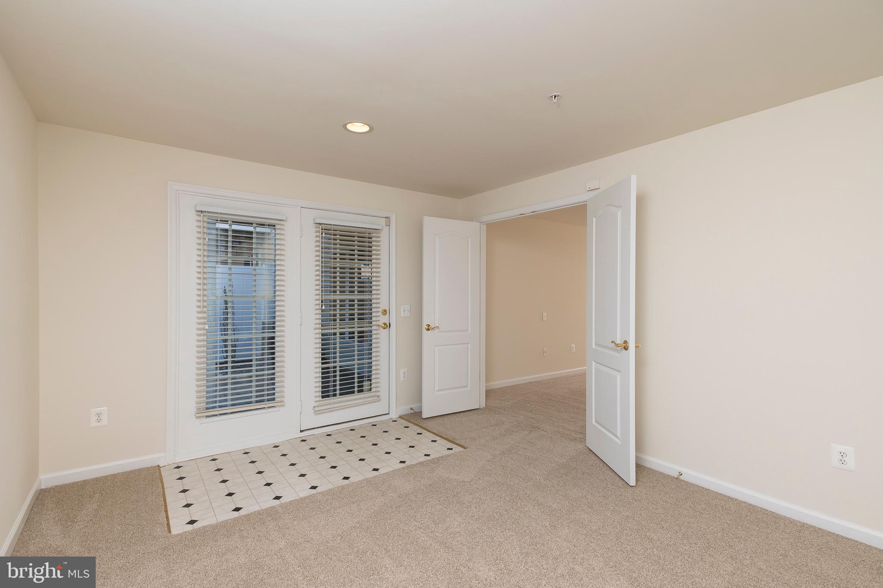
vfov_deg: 70.4
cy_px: 294
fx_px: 417
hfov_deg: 93.3
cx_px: 442
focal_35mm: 17
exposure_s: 1/200
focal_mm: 17
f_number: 9
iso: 320
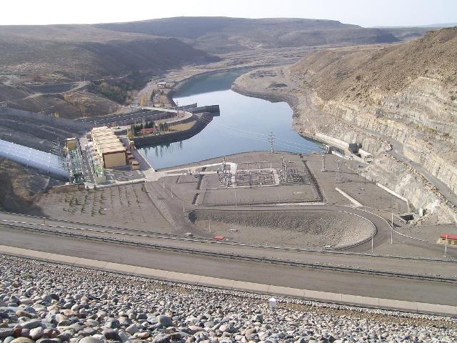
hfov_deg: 51.4
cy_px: 172
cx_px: 228
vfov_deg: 39.7
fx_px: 475
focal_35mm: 36
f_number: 4.8
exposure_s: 1/392
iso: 80
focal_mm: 6
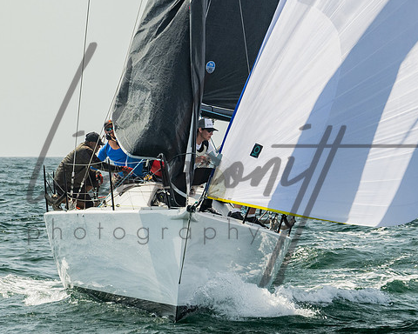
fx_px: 3204
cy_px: 80
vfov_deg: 6.0
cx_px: 100
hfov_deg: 7.5
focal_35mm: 259
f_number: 6.3
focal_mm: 100
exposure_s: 1/640
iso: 320
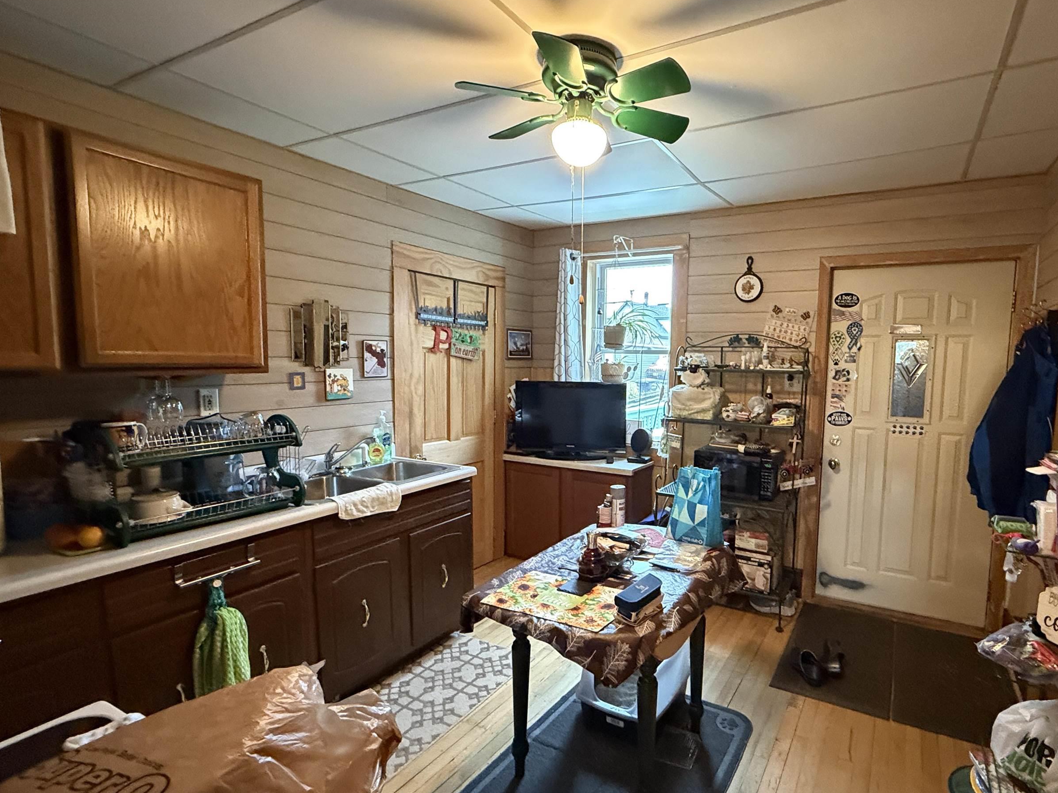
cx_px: 630
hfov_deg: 86.7
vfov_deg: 71.6
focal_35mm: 18
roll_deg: -1.5
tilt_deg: -6.4
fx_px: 550
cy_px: 412
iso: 1250
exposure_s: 1/60
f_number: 2.2
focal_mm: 2.22
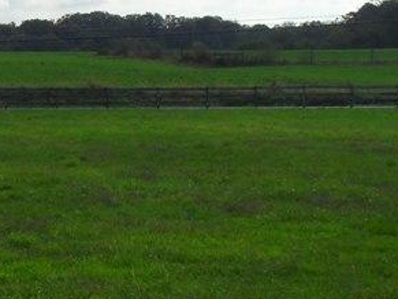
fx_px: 1416
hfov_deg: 15.5
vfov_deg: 12.1
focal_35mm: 123
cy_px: 87
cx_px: -53
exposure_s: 1/350
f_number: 8.4
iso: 100
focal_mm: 6.3
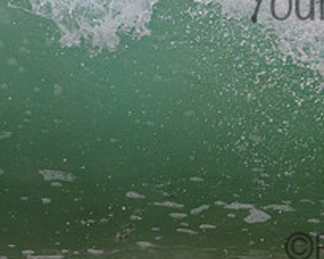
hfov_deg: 0.7
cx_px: 351
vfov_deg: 0.5
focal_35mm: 2866
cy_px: -114
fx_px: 27469
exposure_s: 1/2000
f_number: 11
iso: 1400
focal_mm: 800
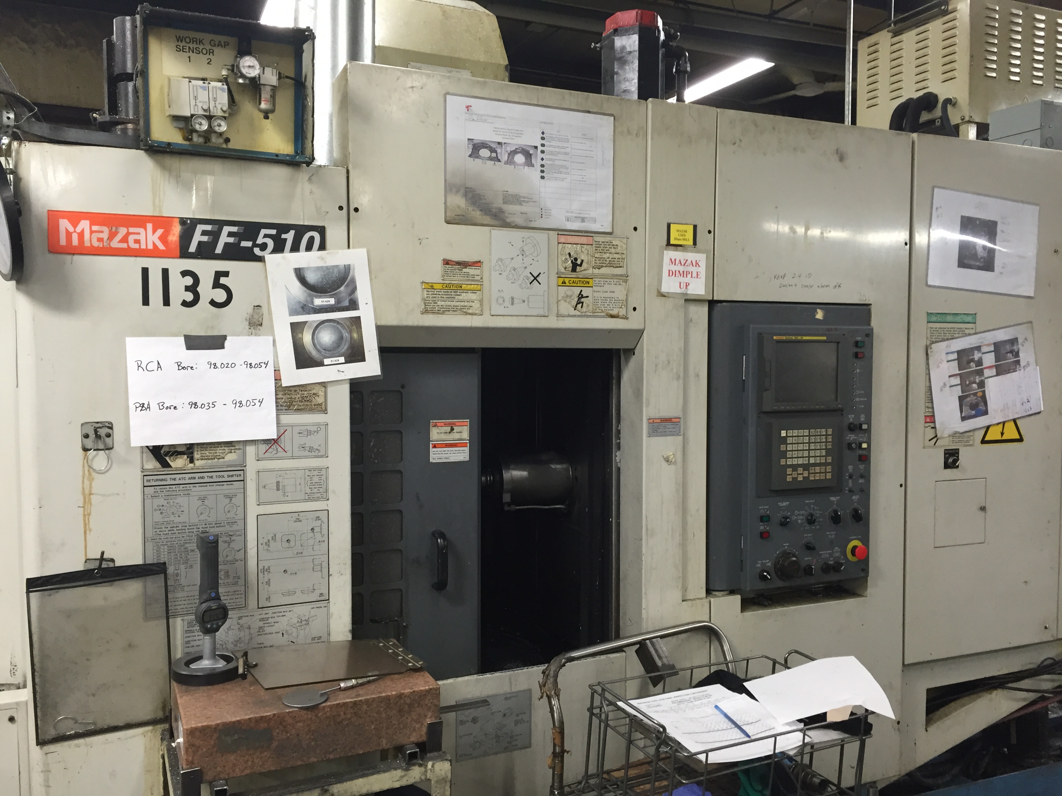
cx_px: 531
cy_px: 398
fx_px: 890
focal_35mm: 29
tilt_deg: -4.1
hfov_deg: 61.7
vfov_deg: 48.2
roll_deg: +0.4
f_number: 2.2
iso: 100
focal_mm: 4.15
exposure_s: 1/30
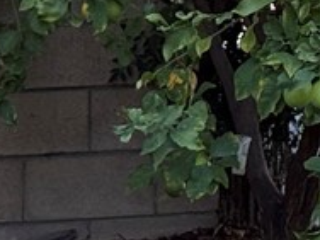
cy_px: -385
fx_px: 2413
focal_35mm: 261
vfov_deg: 5.5
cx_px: 686
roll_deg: +0.9
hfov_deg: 7.2
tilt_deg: +4.1
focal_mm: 6.76
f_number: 1.78
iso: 64
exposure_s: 1/394
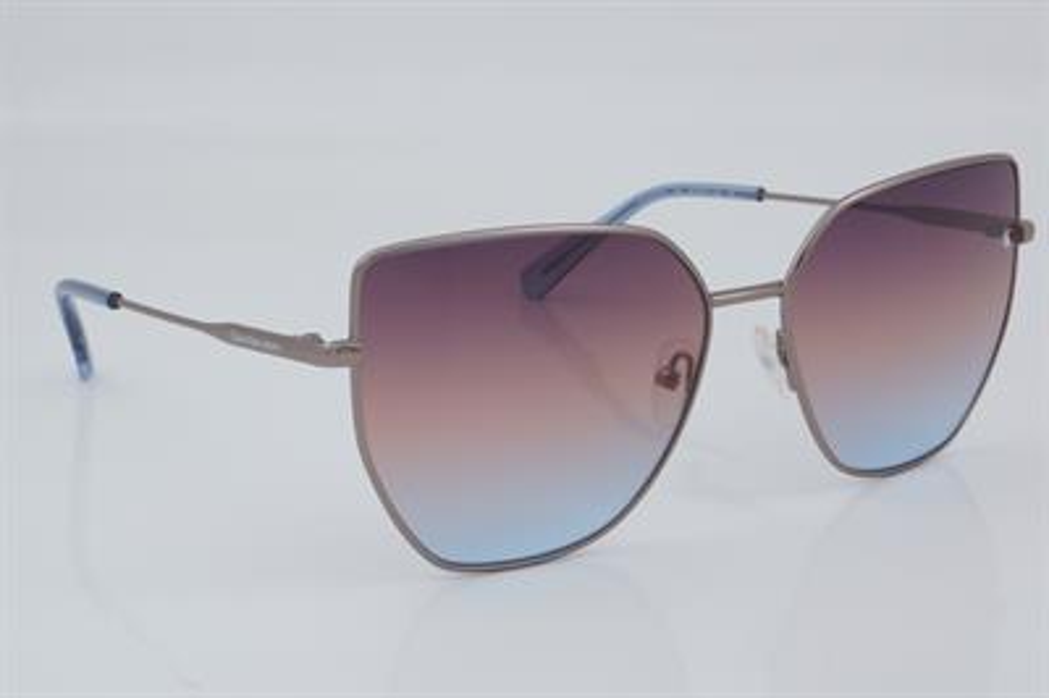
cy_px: 349
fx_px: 2184
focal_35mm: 75
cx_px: 524
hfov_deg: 27.0
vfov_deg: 18.2
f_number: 32
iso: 100
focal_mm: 50
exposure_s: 1/4
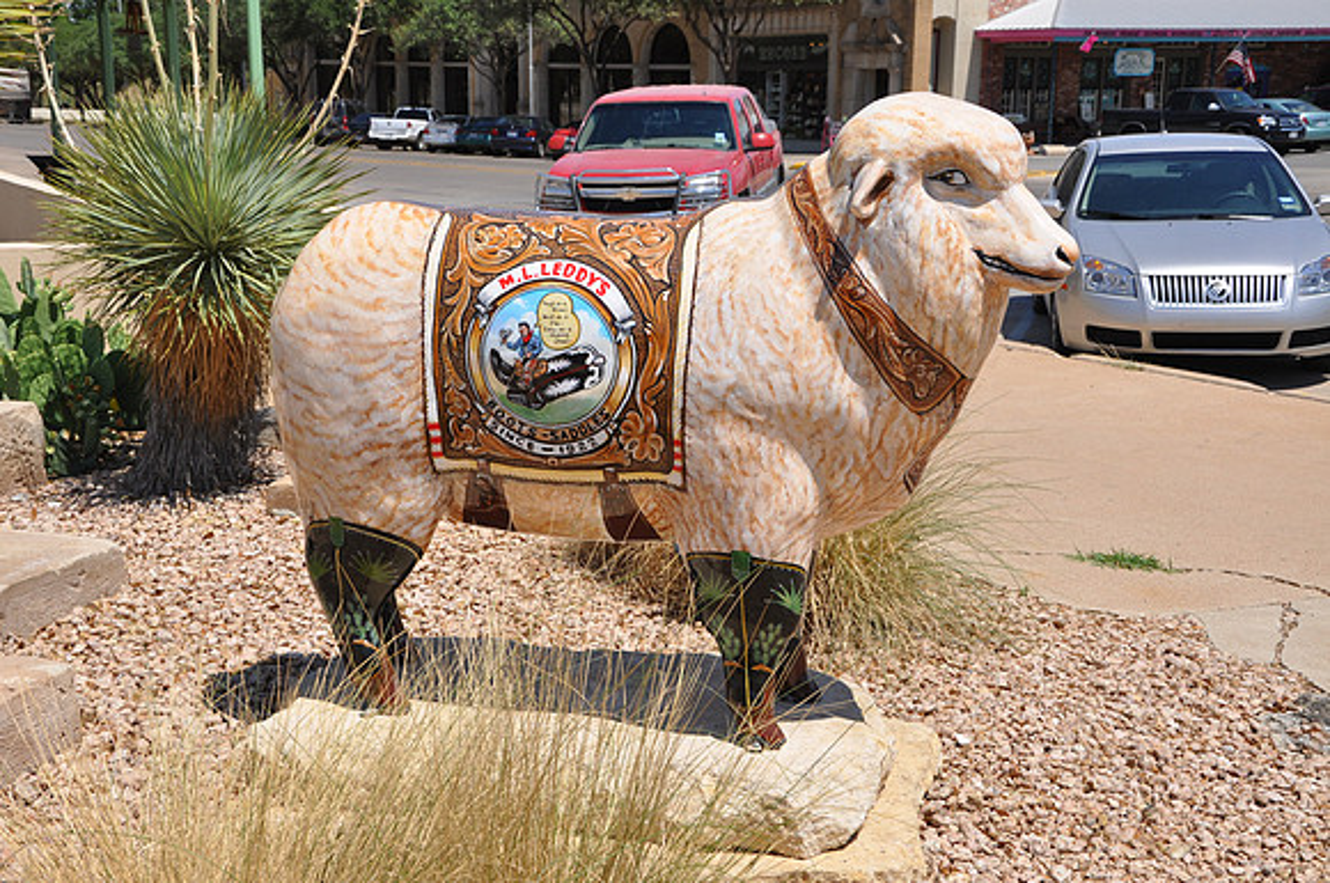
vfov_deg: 26.4
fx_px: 1882
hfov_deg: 38.9
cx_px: 665
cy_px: 442
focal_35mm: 51
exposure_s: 1/320
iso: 200
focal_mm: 34
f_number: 9
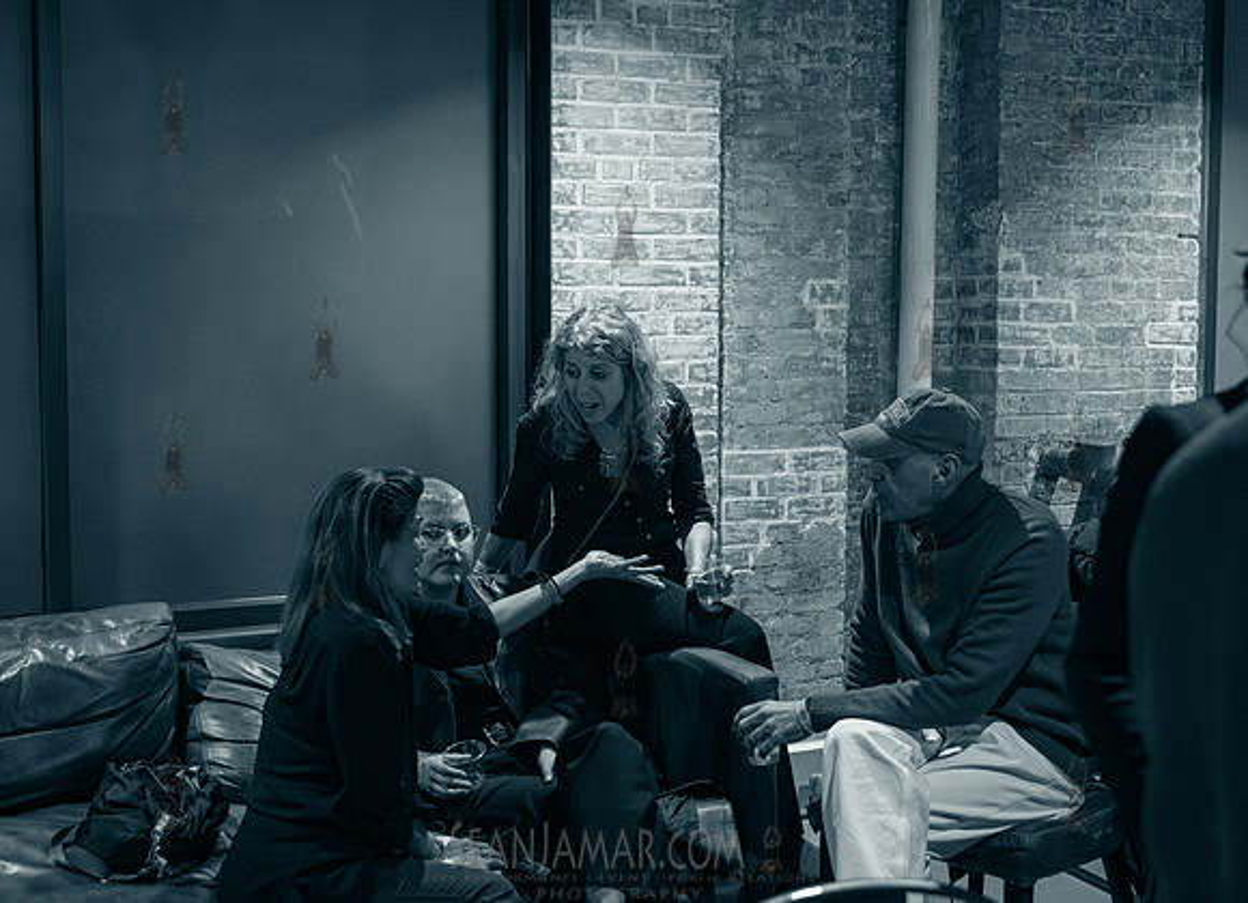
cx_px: 616
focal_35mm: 50
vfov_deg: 28.7
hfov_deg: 38.9
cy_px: 415
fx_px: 1767
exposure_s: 1/250
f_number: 2.8
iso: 16000
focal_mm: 42
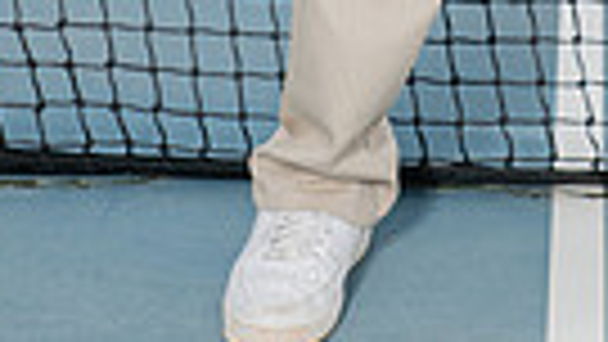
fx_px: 2693
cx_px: 572
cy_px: -572
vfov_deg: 6.8
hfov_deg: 12.8
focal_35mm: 167
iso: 100
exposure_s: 1/250
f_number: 6.3
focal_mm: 48
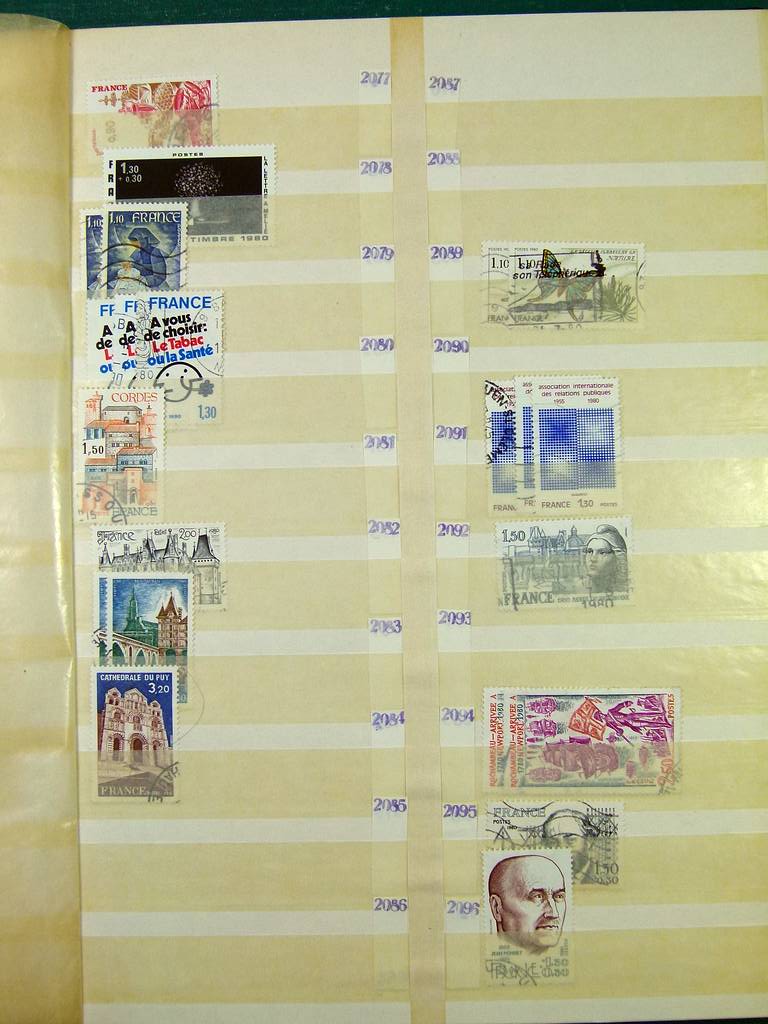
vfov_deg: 51.4
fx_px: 1065
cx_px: 384
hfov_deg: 39.7
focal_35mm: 36
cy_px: 512
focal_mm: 6.5
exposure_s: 1/160
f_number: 4
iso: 100
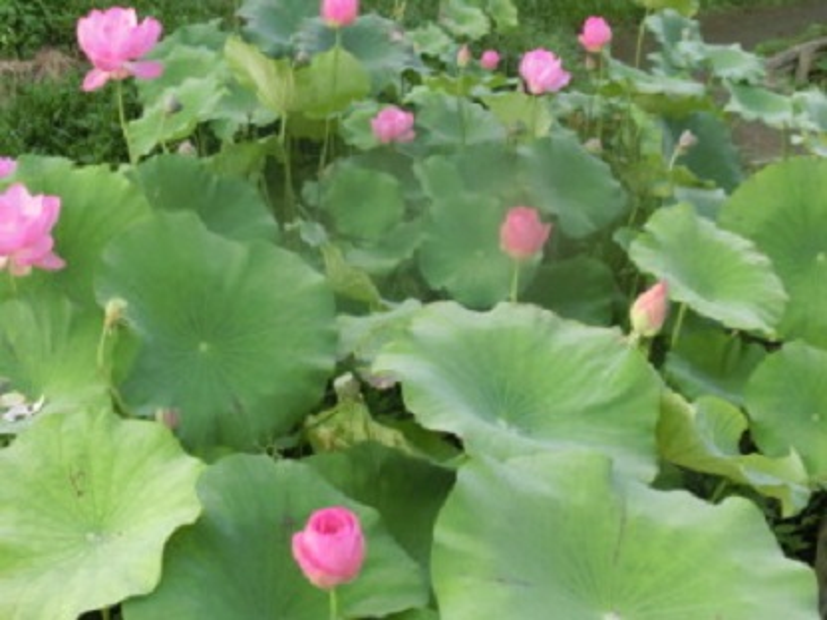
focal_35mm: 25
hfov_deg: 69.4
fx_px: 597
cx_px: 414
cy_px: 310
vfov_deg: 54.9
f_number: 3.3
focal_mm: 4.4
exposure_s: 1/160
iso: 80
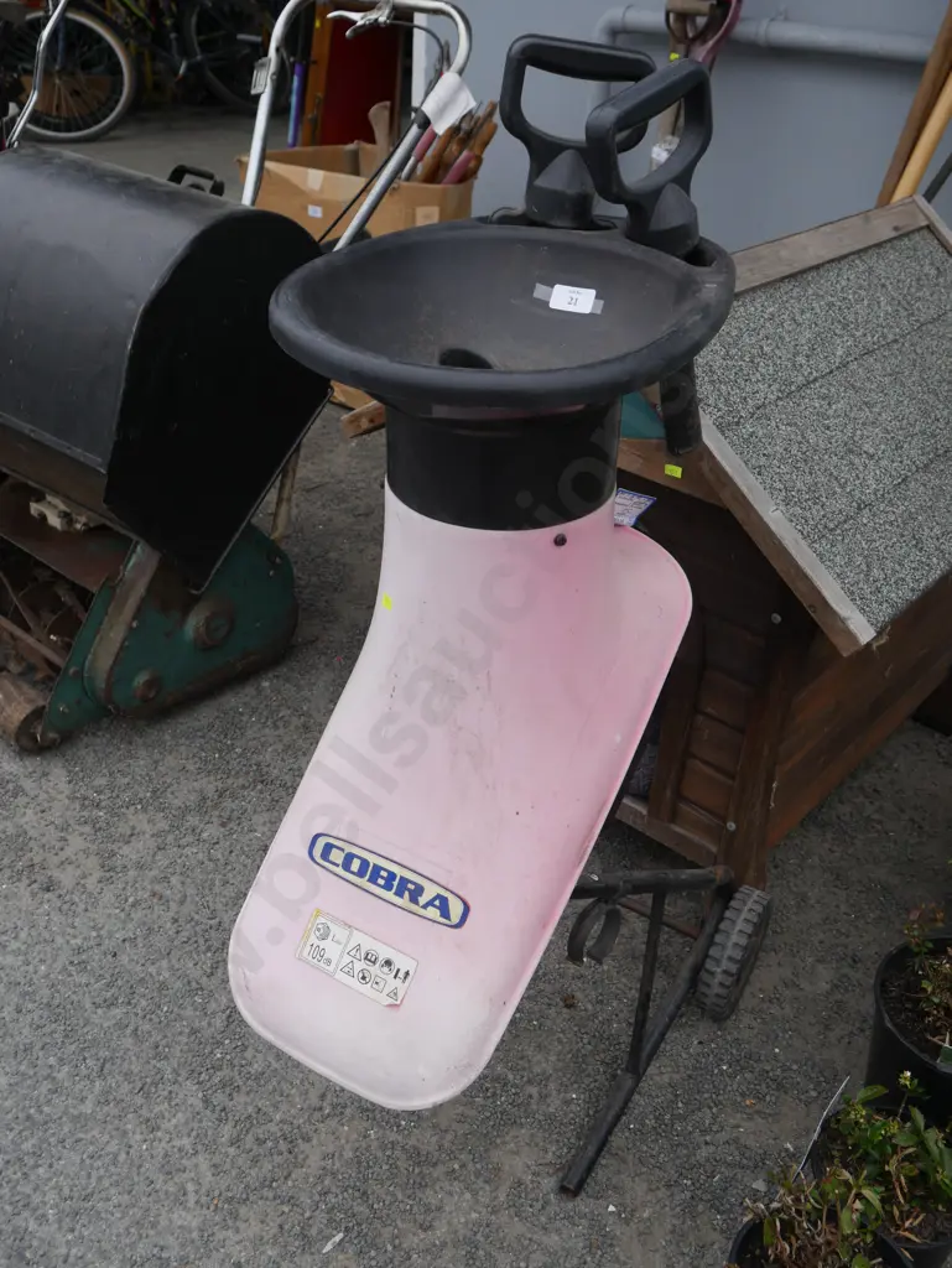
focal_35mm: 34
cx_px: 476
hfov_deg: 41.8
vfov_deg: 53.9
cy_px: 634
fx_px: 1246
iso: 200
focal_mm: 17
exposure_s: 1/320
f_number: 5
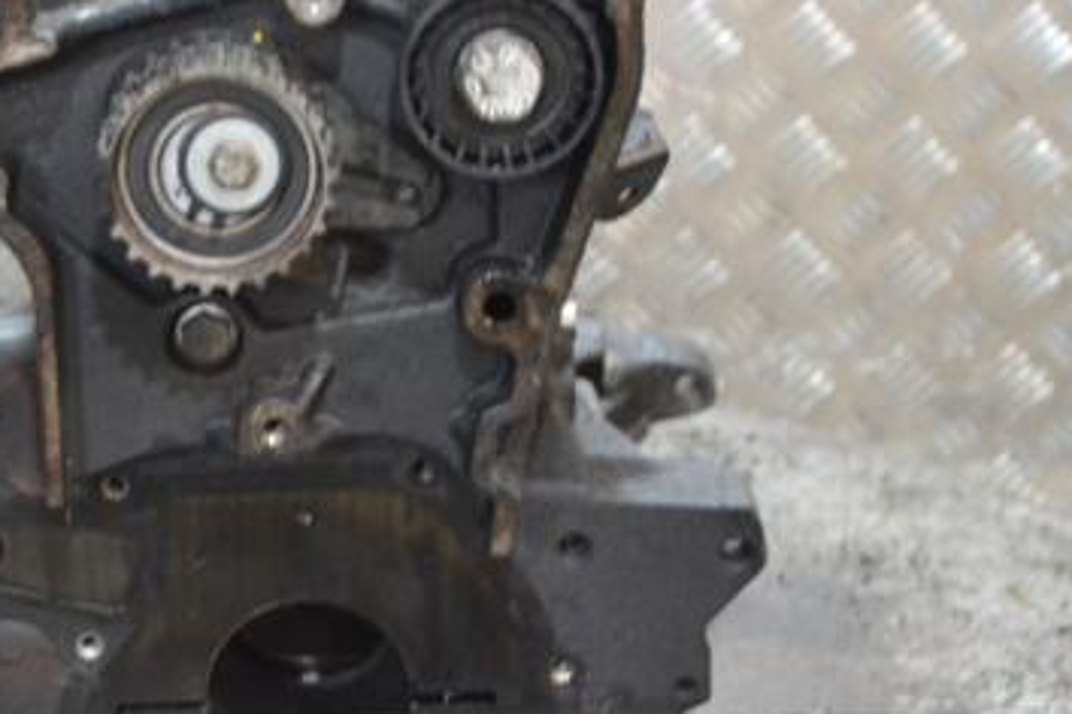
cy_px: 357
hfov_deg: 18.2
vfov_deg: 12.2
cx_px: 291
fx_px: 3335
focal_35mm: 112
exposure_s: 1/15
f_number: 5.3
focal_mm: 44
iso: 3200
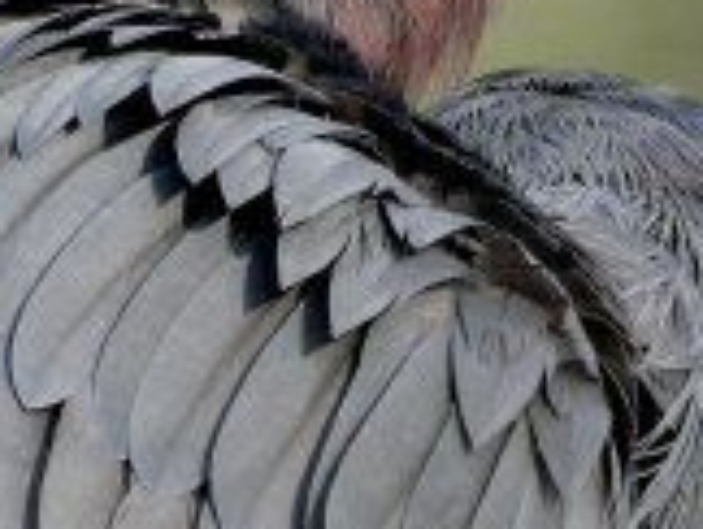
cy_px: 375
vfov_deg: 0.5
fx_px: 61301
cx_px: 22
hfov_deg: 0.7
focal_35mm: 3014
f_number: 6.3
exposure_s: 1/640
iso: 500
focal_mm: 400
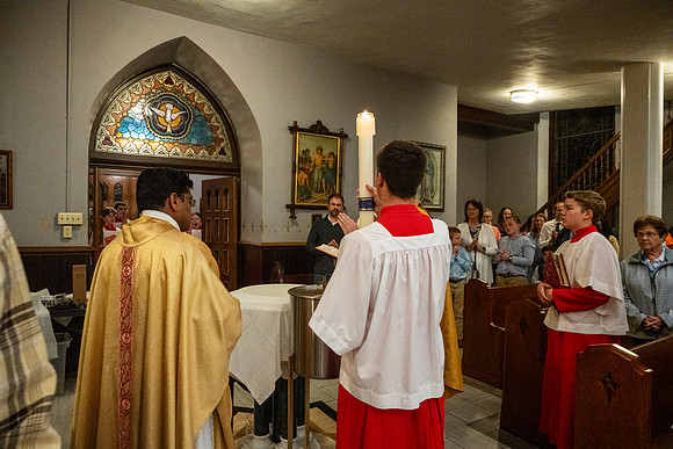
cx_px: 336
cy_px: 224
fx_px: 449
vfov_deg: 53.2
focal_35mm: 24
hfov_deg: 73.7
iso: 5000
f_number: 6.3
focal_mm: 24
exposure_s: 1/60
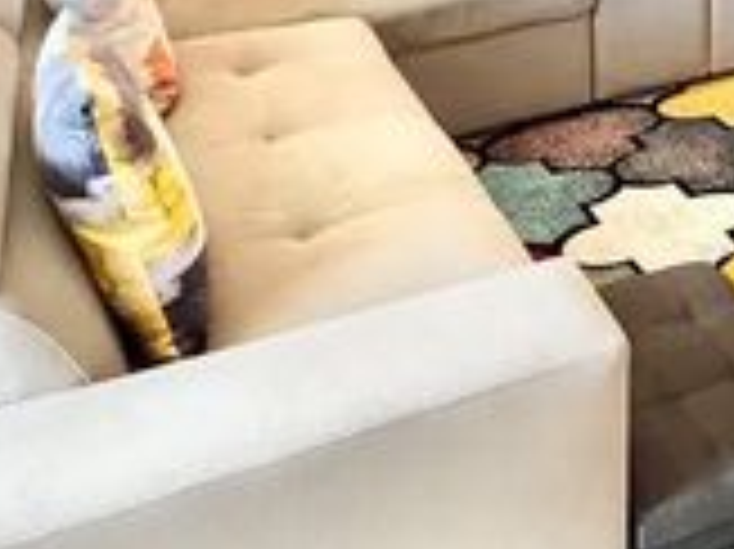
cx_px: 603
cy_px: -225
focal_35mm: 55
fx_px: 1165
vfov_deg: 22.7
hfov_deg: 33.8
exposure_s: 1/60
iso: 500
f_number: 2.2
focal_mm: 2.22
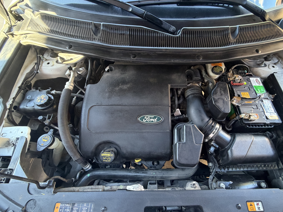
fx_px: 131
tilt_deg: -66.4
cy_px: 108
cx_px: 158
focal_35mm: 16
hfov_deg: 94.1
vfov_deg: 78.1
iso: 400
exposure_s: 1/60
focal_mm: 2.22
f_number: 2.2
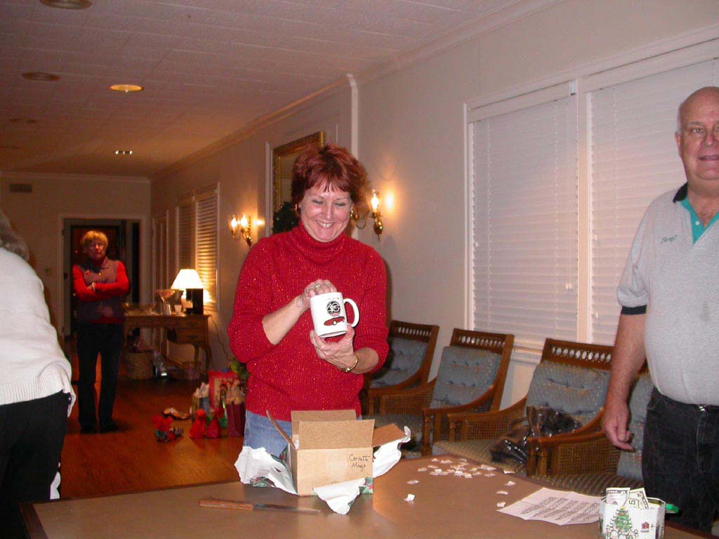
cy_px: 270
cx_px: 360
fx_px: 789
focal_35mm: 38
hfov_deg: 49.0
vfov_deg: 37.7
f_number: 2.6
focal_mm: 7.85
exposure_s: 1/60
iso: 200
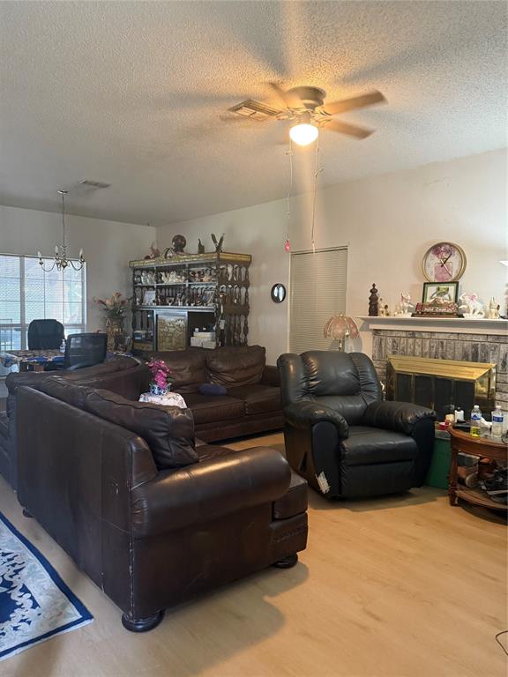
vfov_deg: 71.6
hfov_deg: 56.8
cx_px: 254
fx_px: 470
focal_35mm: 24
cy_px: 338
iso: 640
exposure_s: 1/60
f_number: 1.78
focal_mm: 6.76
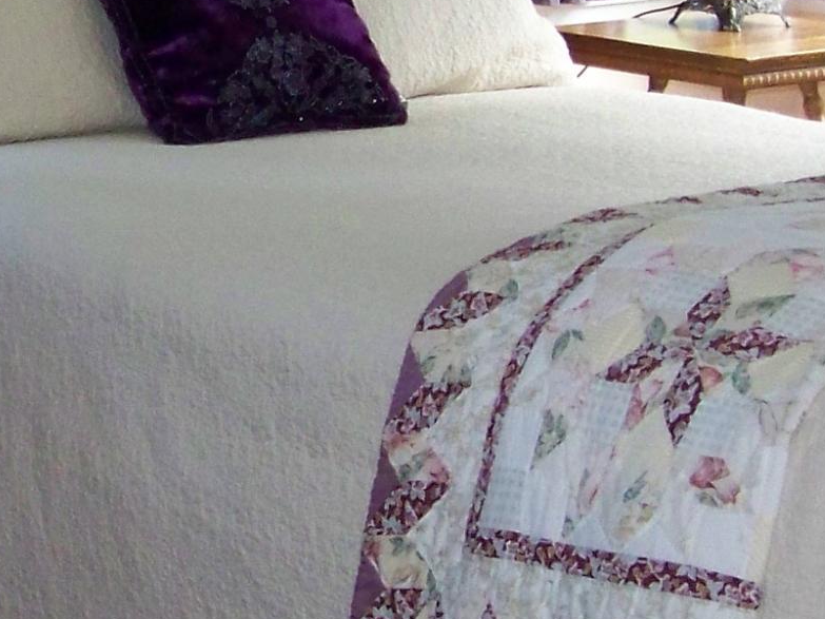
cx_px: 119
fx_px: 3288
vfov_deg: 10.7
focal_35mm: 138
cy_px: 226
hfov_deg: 14.2
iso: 200
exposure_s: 1/30
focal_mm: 5.85
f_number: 2.8
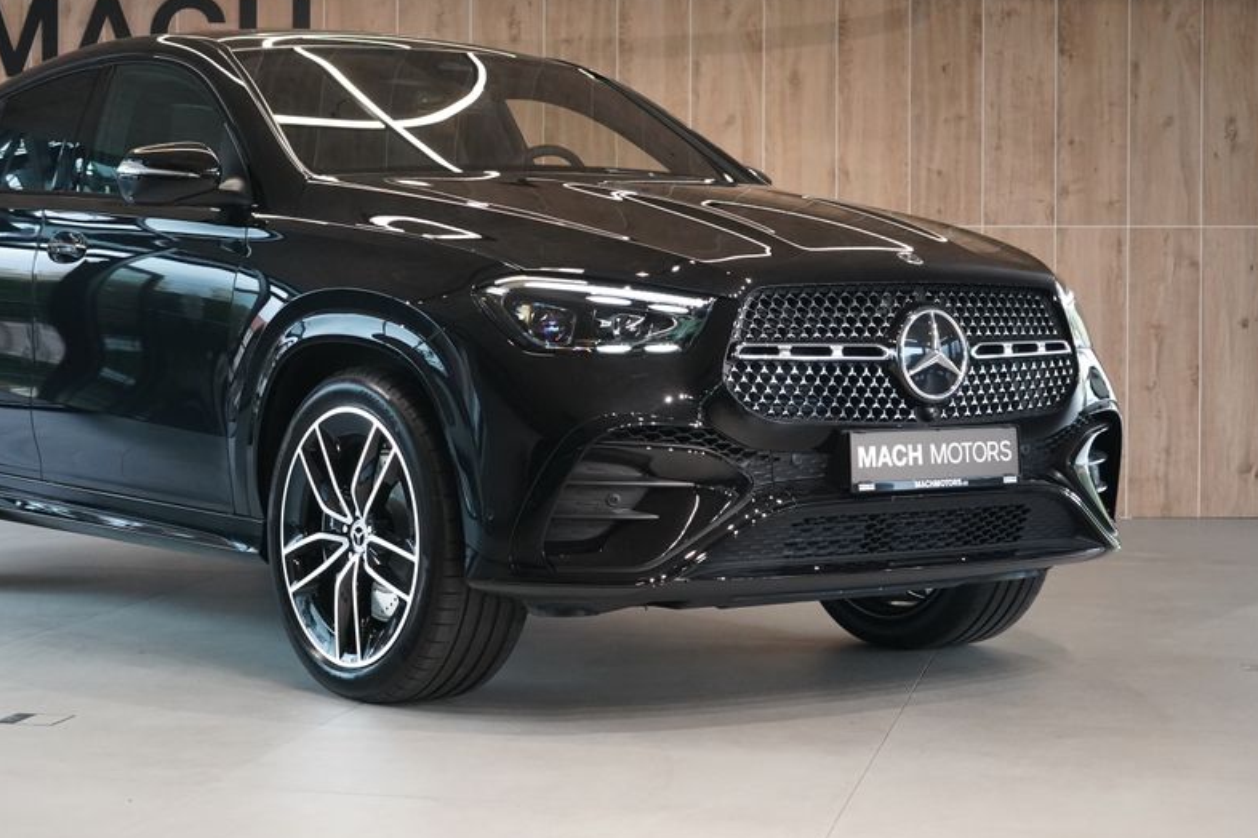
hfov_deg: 27.6
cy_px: 330
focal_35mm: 73
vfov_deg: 18.6
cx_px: 456
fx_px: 2551
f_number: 5
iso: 5000
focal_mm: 56
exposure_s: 1/160
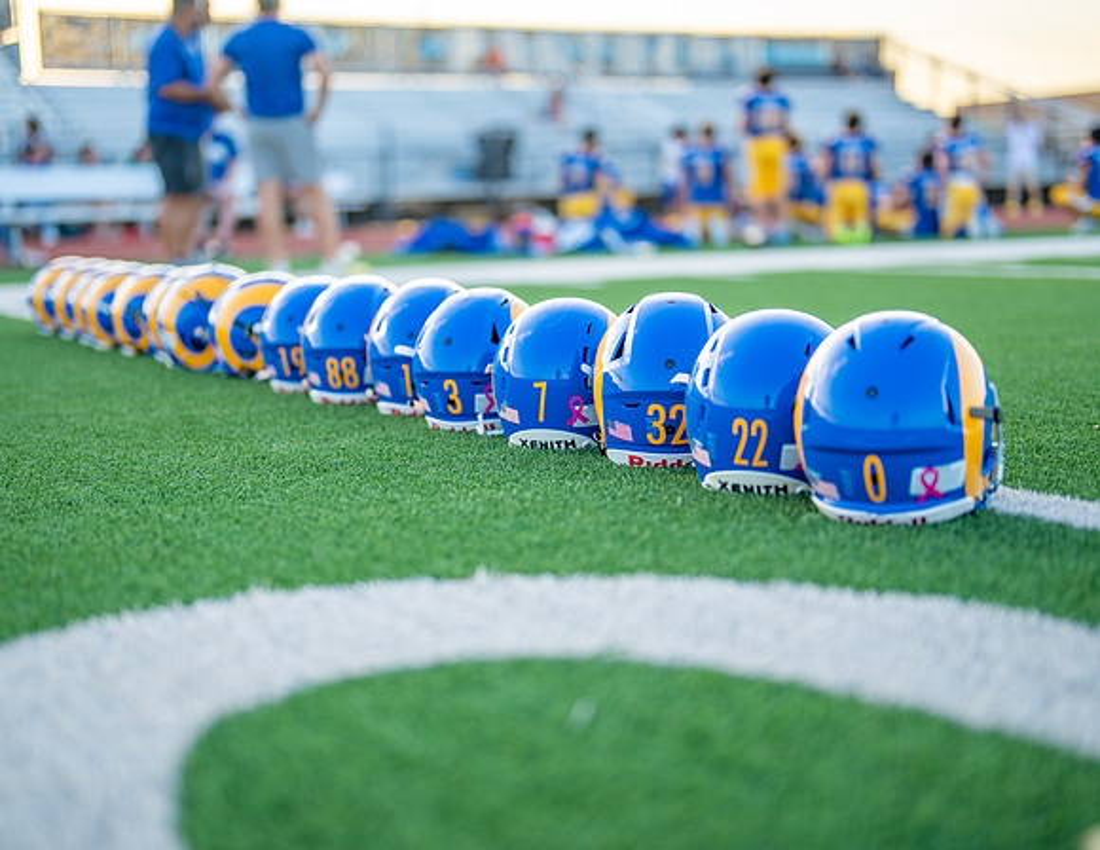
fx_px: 1773
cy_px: 425
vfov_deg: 26.9
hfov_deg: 34.5
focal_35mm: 55
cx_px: 527
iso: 100
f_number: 1.2
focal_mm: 50
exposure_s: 1/1250
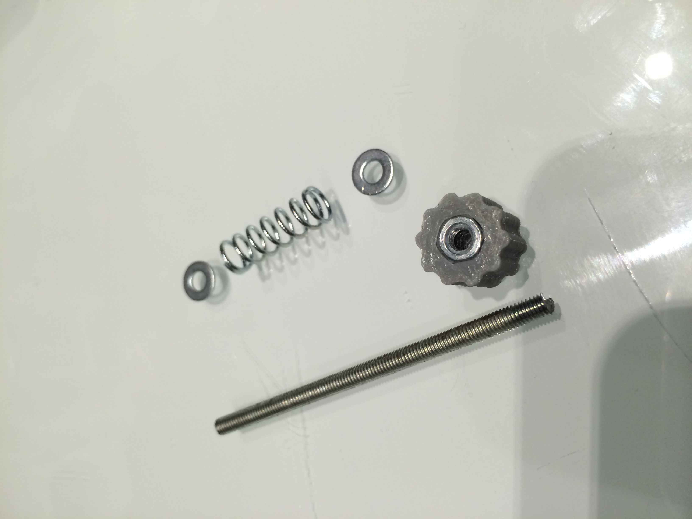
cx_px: 346
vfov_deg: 46.8
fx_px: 600
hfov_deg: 60.0
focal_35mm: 30
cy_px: 260
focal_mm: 4.12
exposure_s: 1/33
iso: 40
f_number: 2.2
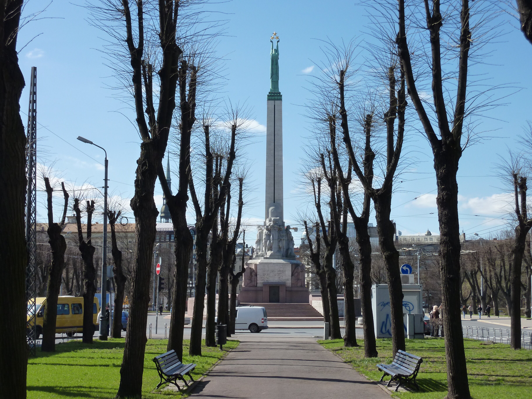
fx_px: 799
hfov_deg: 36.8
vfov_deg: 28.0
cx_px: 266
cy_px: 200
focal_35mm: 52
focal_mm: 8.5
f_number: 5
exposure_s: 1/500
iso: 125
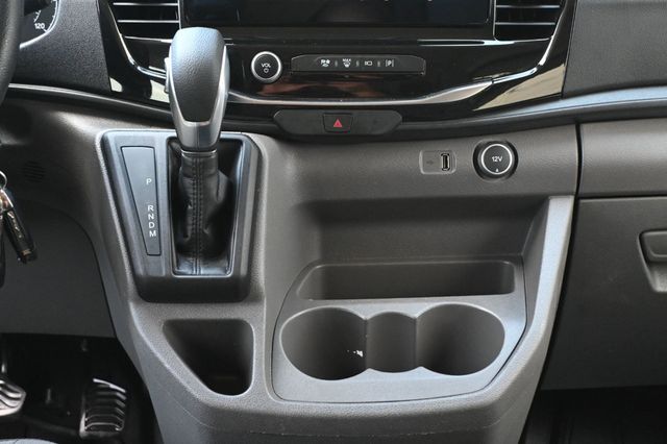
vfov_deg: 22.1
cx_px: 334
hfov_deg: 32.6
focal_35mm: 62
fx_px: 1139
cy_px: 222
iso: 3200
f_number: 5.6
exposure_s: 1/80
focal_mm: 41
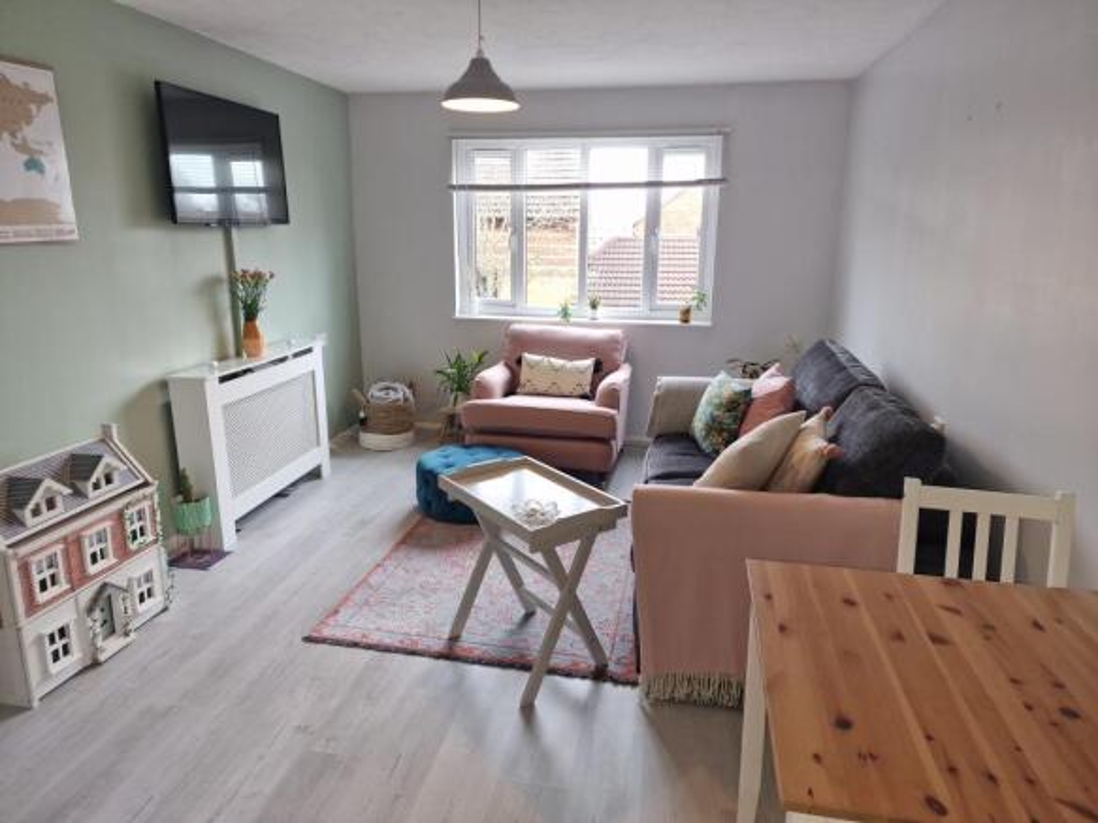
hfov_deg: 73.9
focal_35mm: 23
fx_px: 729
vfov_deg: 58.9
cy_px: 412
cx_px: 549
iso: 125
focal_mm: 6.4
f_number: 1.8
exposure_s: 1/100
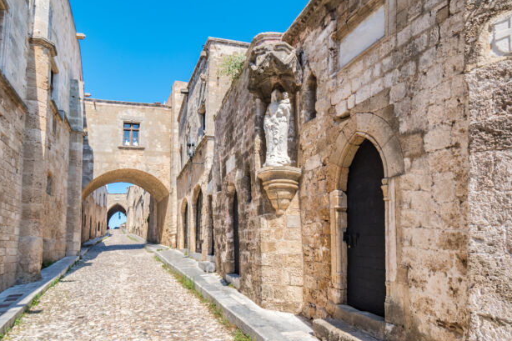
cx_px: 251
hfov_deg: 78.6
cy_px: 179
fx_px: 313
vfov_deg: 57.2
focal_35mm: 22
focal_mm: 10
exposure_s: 1/320
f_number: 8
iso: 100
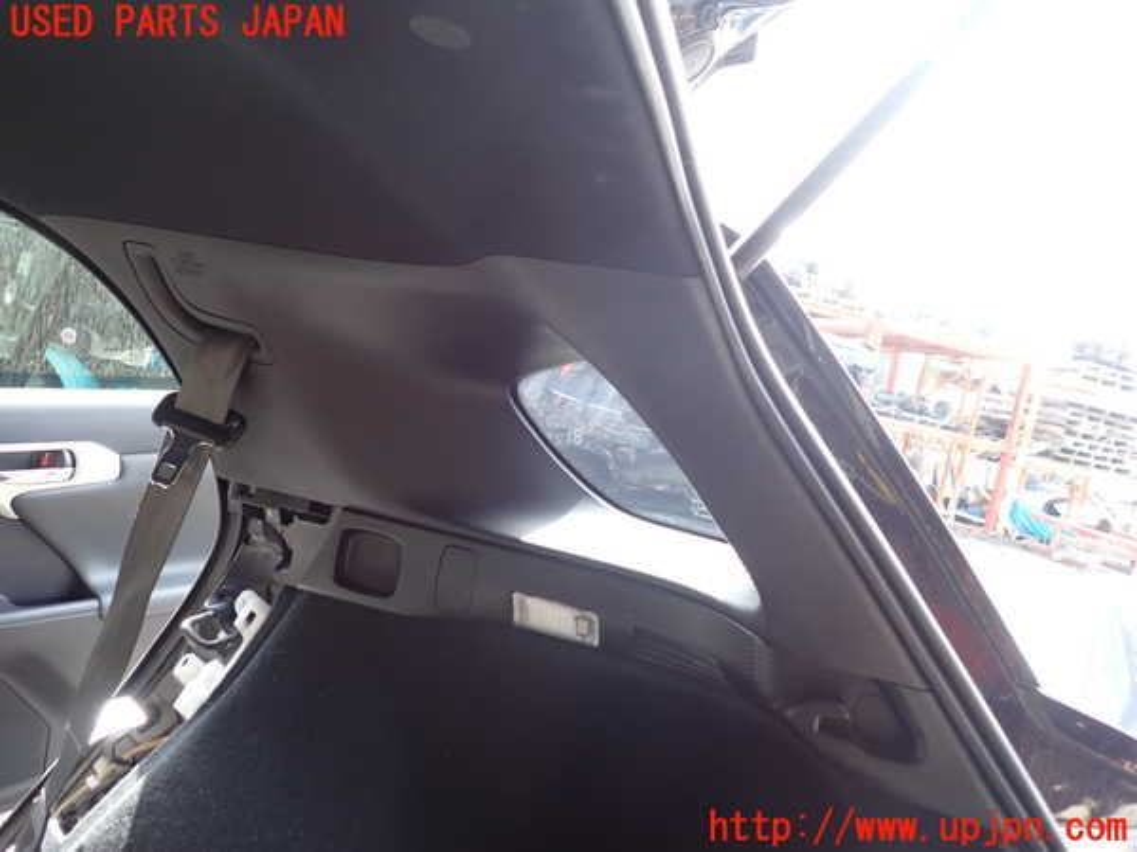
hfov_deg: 69.4
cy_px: 426
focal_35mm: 25
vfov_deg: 54.9
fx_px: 821
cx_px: 568
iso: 125
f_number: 2
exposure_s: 1/60
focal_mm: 4.5
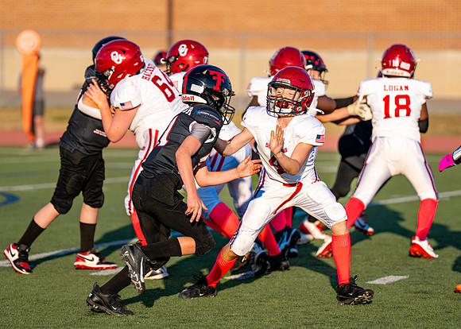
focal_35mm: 248
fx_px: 3245
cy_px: 156
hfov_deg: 8.1
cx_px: 211
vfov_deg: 5.8
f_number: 2.8
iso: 100
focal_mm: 170
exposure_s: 1/1600
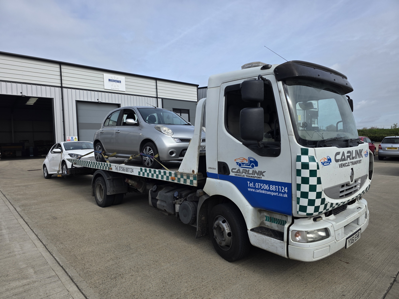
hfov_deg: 73.9
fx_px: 265
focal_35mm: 23
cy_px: 150
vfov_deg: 58.9
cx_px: 200
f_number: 1.7
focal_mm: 6.3
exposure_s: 1/7333
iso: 80
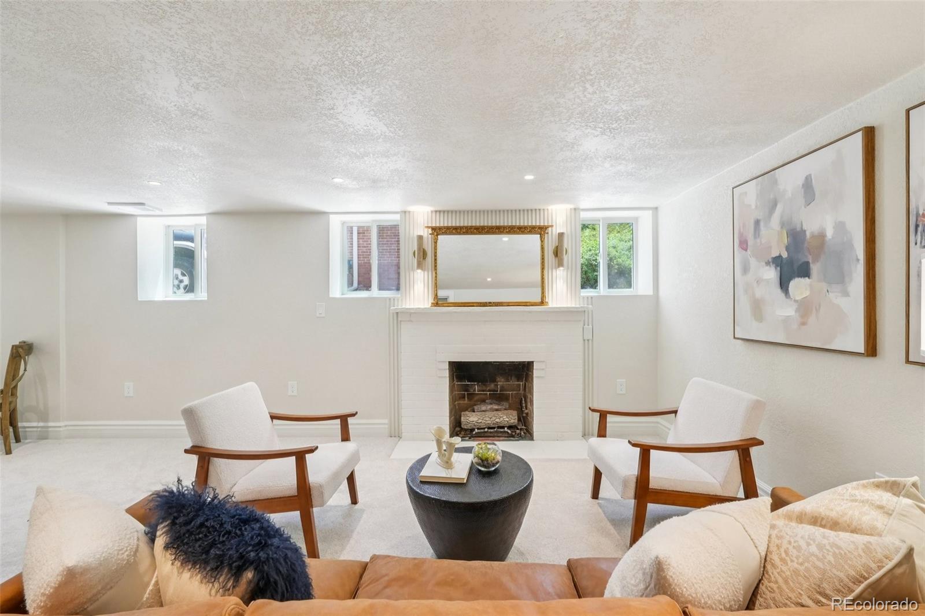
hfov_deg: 100.4
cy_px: 308
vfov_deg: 77.3
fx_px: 385
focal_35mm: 15
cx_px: 462
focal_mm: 10
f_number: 8
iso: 800
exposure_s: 1/20
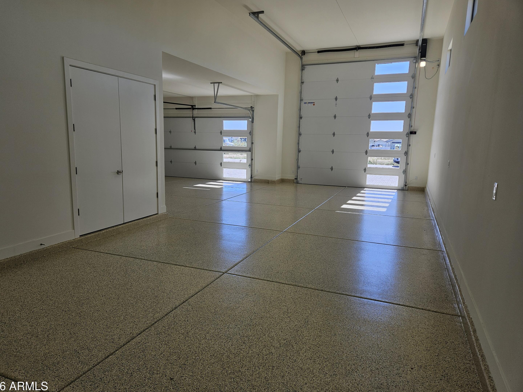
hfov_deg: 71.6
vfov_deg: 56.8
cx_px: 252
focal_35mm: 24
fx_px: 363
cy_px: 200
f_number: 1.8
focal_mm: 5.4
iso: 25
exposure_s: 1/303
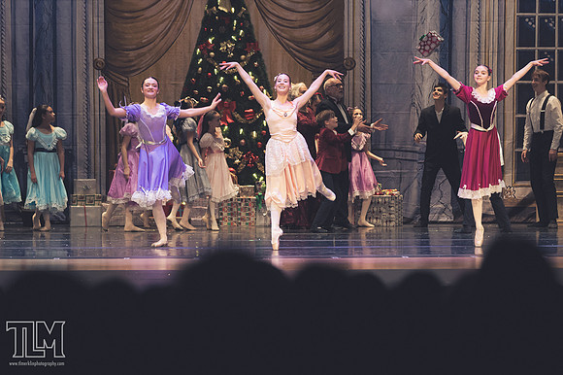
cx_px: 282
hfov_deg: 11.2
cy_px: 188
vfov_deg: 7.5
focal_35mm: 183
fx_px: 2860
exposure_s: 1/320
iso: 800
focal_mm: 122
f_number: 2.8
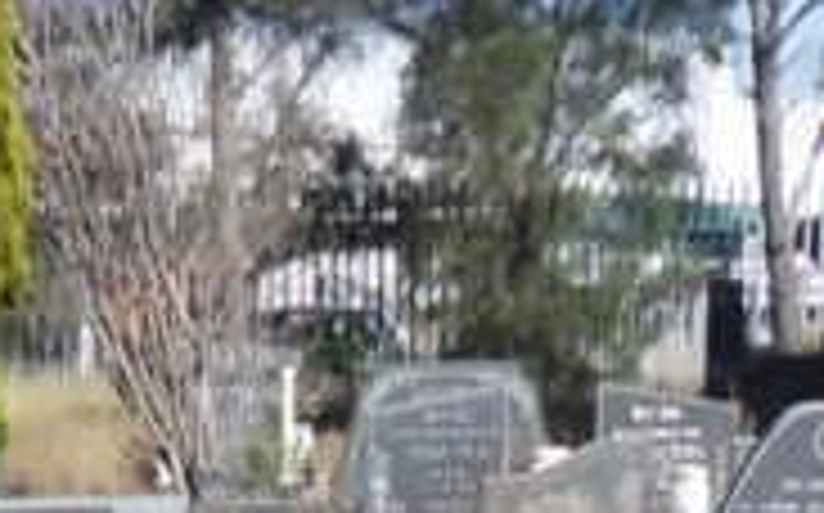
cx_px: 45
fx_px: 4218
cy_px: 2016
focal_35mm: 188
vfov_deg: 5.9
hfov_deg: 11.1
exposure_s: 1/861
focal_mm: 4.9
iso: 80
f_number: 3.5
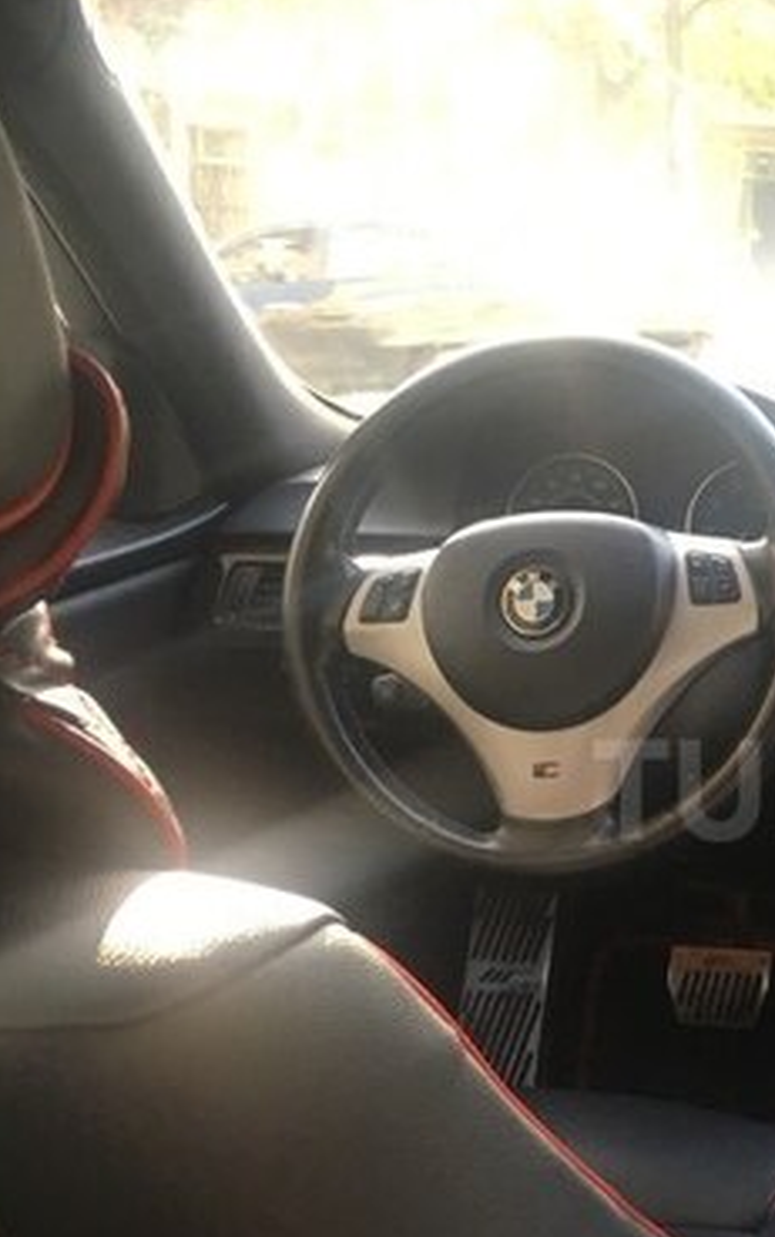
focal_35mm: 55
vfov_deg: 36.6
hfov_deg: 21.8
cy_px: 789
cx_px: 936
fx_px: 1857
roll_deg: -2.9
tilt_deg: -15.6
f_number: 2.2
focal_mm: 4.15
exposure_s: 1/33
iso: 32
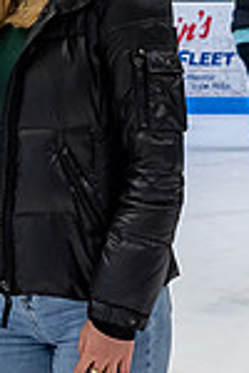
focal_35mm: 272
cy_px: 49
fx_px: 2822
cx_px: -62
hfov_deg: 5.0
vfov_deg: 7.6
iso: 400
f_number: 4
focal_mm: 35
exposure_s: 1/250
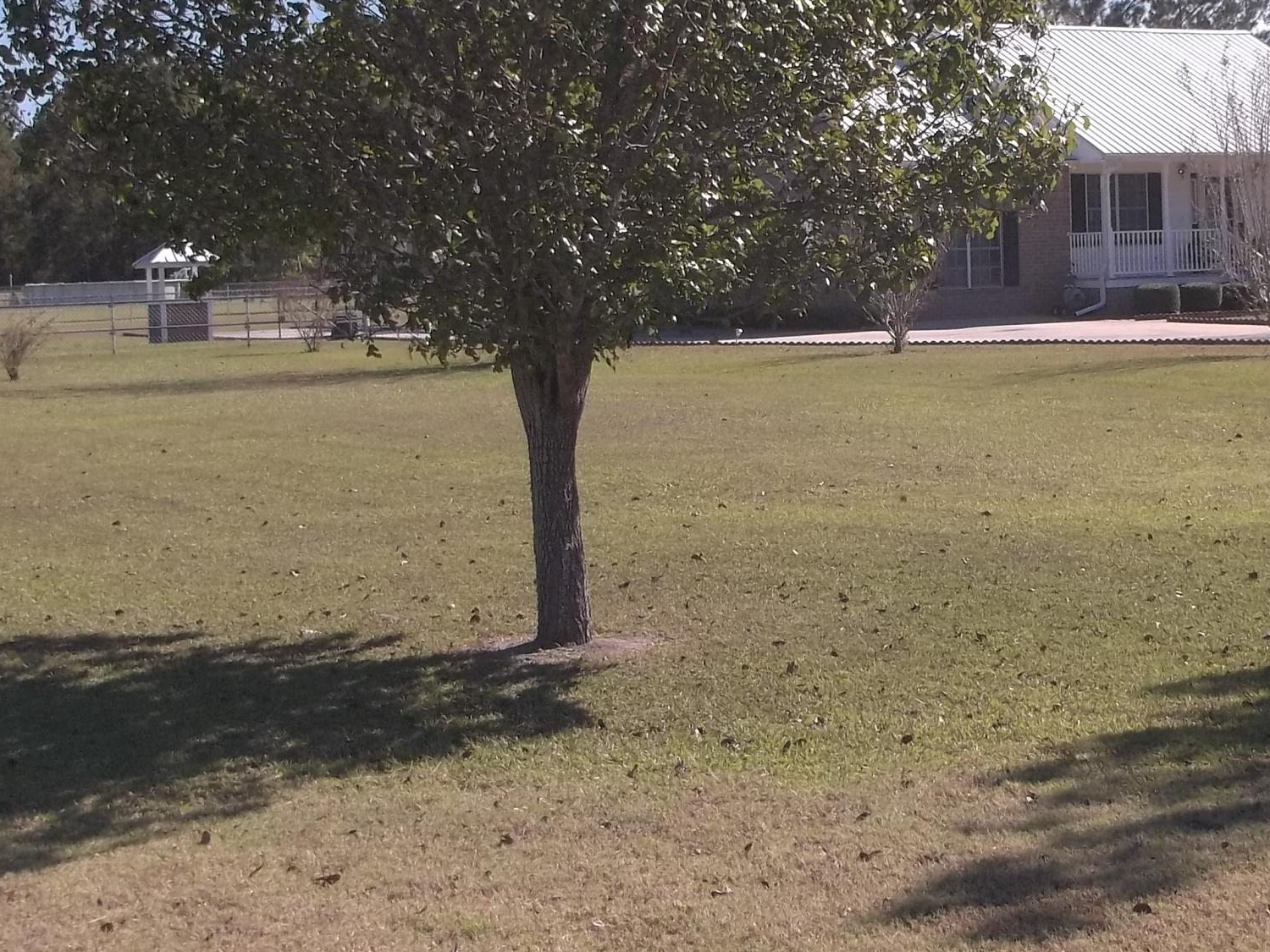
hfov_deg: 28.9
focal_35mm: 66
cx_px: 981
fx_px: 2421
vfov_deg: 22.1
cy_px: 278
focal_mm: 5.9
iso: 80
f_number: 8
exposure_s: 1/125
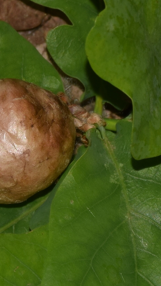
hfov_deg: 3.7
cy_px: 143
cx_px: 28
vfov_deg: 6.5
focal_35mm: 331
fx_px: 2511
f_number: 11
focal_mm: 140
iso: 100
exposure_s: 1/160
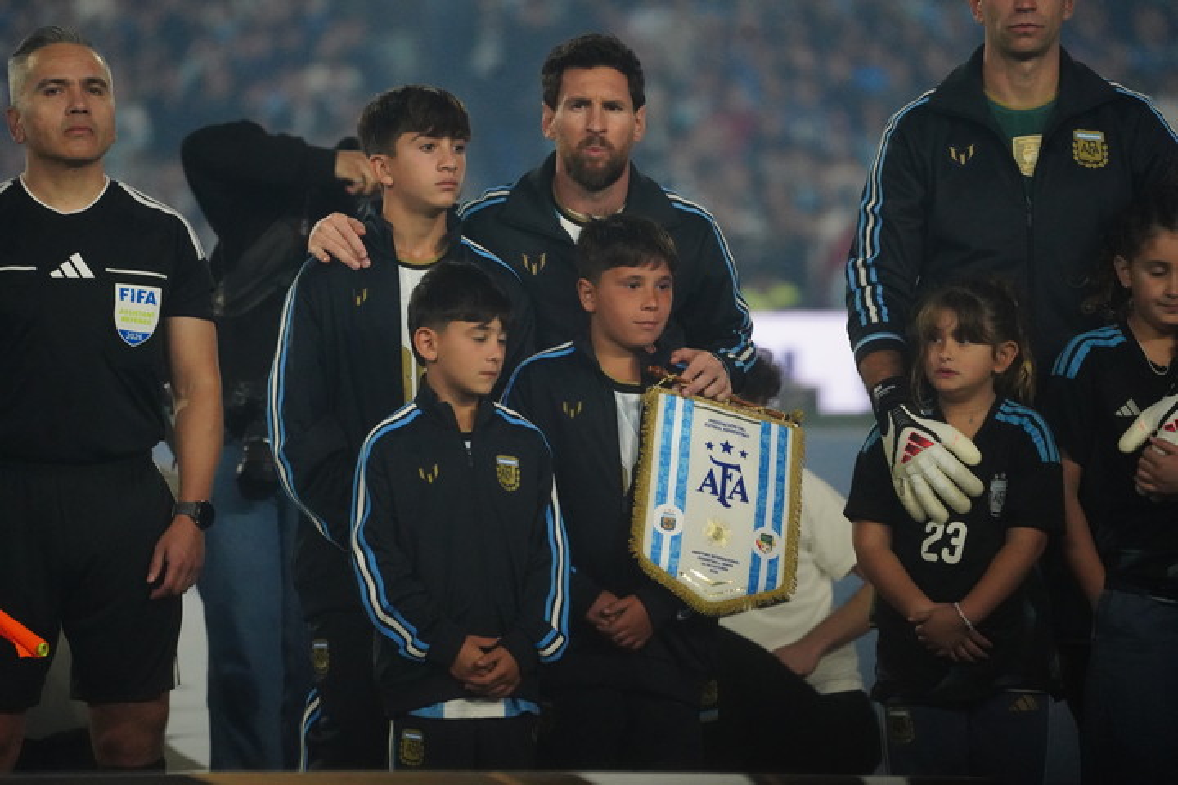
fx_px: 10699
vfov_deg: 4.2
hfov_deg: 6.3
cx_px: 589
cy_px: 392
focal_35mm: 327
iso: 12800
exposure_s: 1/500
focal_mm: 327
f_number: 5.6
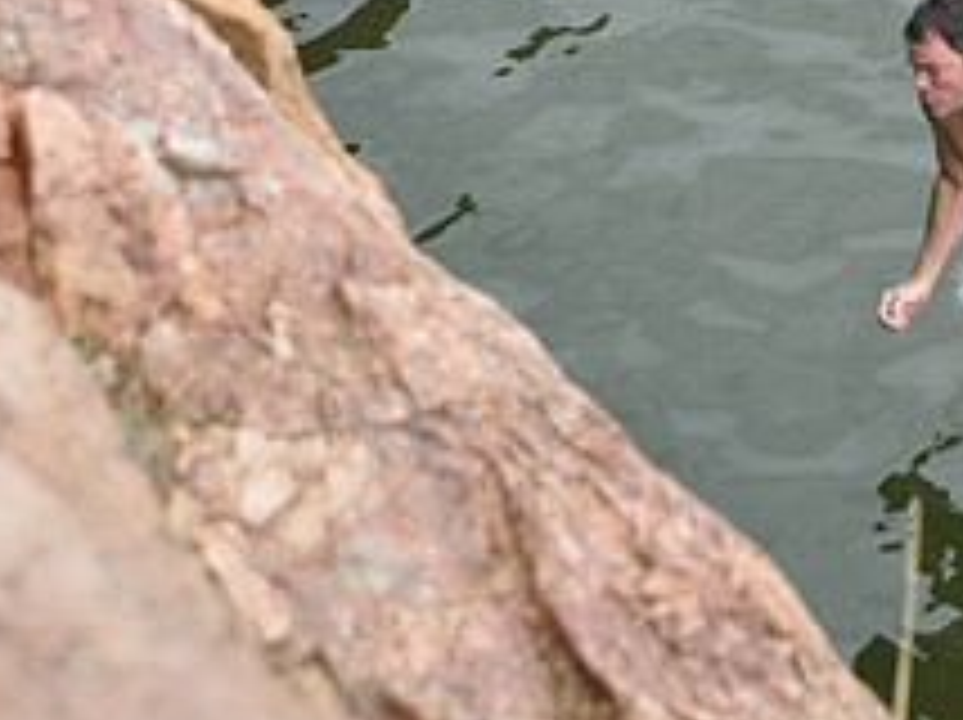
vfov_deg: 11.6
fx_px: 3474
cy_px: -92
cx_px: 778
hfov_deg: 15.7
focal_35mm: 125
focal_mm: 32
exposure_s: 1/1250
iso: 400
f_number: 4.5
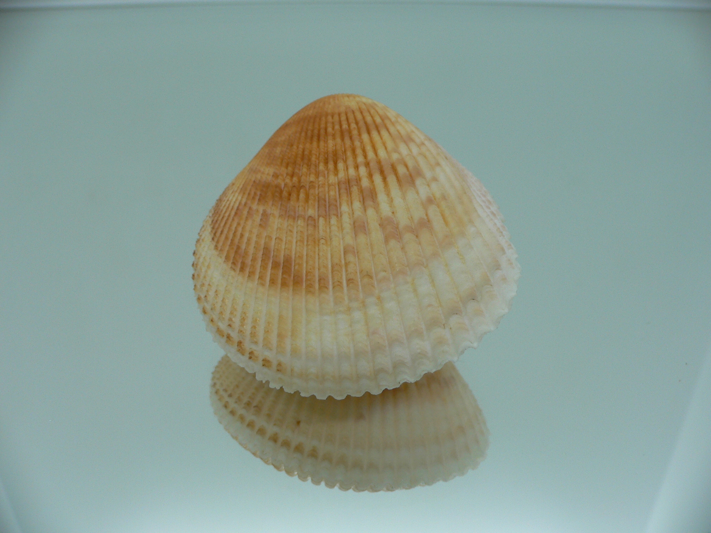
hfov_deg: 52.6
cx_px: 356
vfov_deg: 40.7
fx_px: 719
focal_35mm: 35
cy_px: 266
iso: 80
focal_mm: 4.6
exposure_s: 1/60
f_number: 2.8
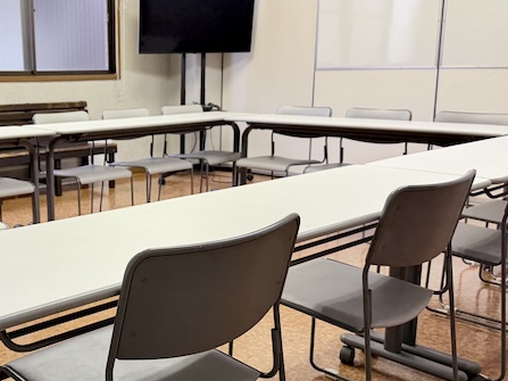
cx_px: 125
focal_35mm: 43
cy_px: 200
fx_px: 631
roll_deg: +0.3
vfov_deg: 33.6
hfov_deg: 42.5
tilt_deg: -11.6
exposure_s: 1/120
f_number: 1.78
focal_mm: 6.76
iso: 200
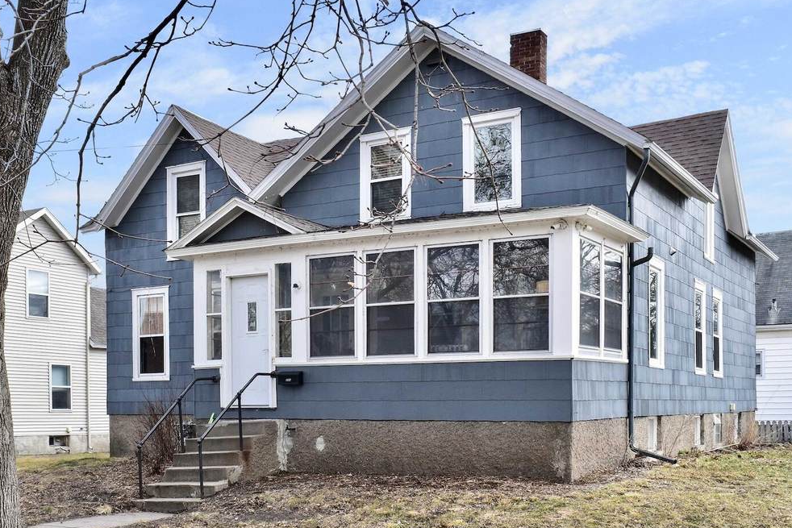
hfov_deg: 45.3
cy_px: 312
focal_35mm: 43
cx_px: 336
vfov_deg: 31.1
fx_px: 946
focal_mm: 22
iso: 400
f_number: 9
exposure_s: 1/160
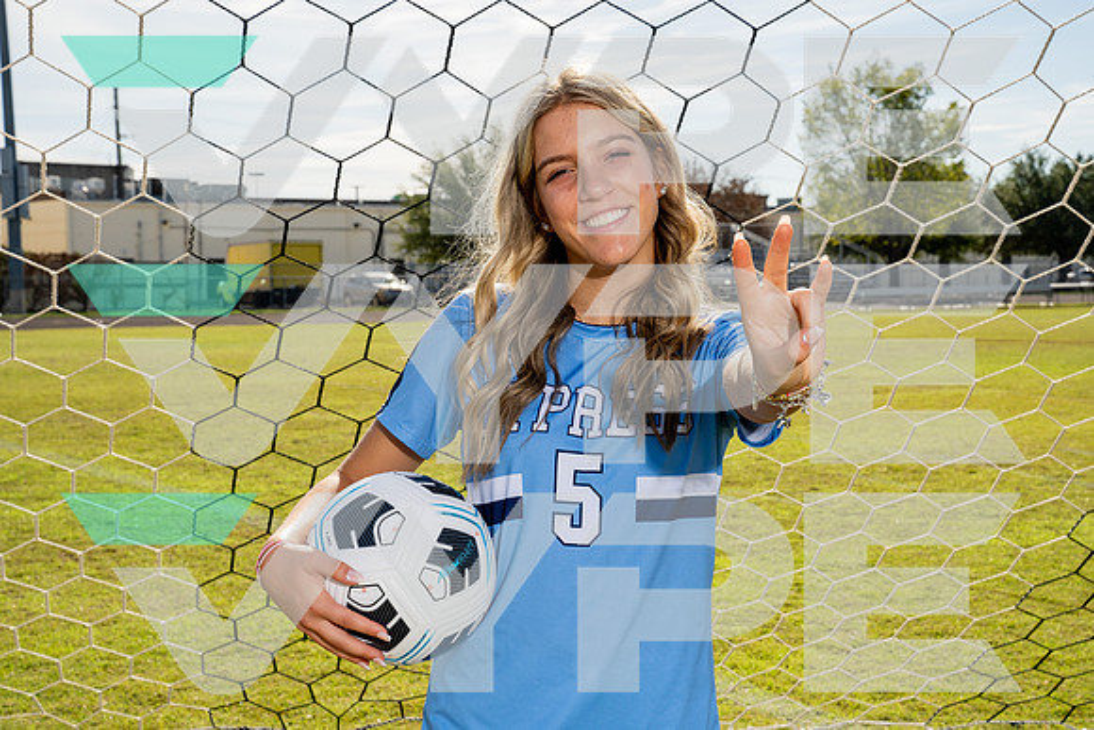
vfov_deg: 23.4
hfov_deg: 34.5
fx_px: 1763
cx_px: 547
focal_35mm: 58
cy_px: 365
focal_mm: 58
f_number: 11
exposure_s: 1/250
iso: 200
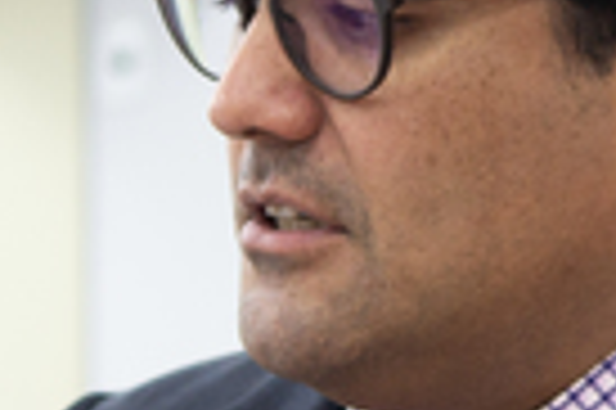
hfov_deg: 7.4
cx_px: 223
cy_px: 482
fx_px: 4751
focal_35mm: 278
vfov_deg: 4.9
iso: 400
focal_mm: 38
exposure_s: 1/60
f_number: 3.2
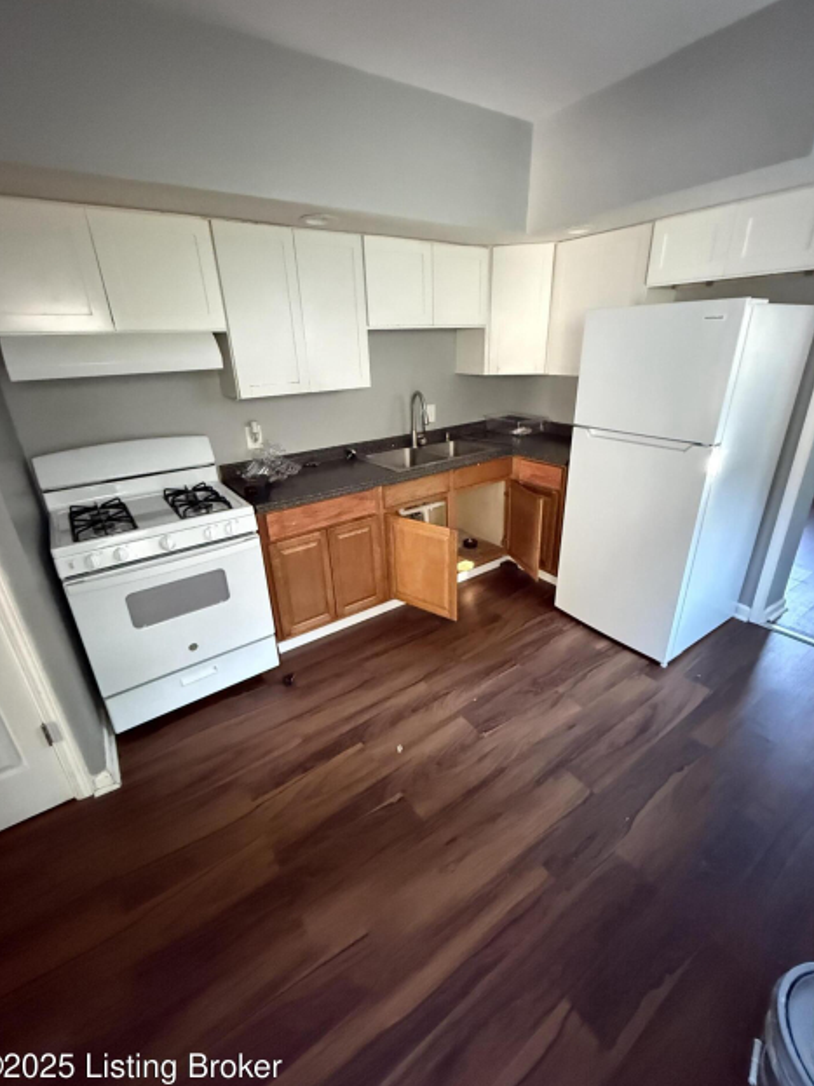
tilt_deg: -20.9
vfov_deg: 98.2
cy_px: 538
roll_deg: +1.2
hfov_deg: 81.7
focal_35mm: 15
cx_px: 411
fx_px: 470
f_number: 2.2
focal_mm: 2.22
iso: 1600
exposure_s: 1/49
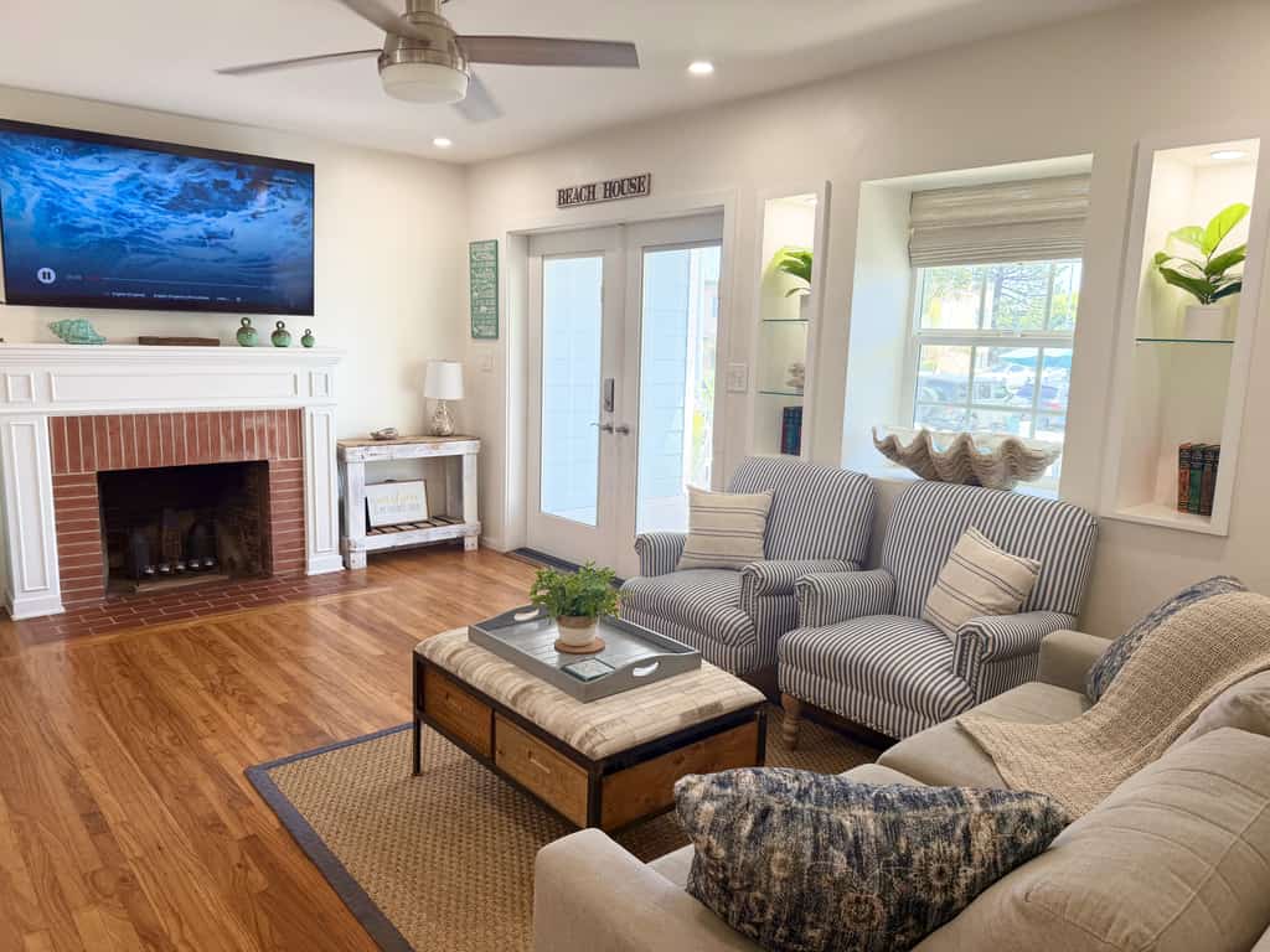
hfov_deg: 71.6
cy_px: 476
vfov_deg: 56.8
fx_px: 881
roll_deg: -1.4
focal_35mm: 24
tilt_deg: -9.6
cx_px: 635
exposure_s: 1/183
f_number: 1.78
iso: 100
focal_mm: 6.76
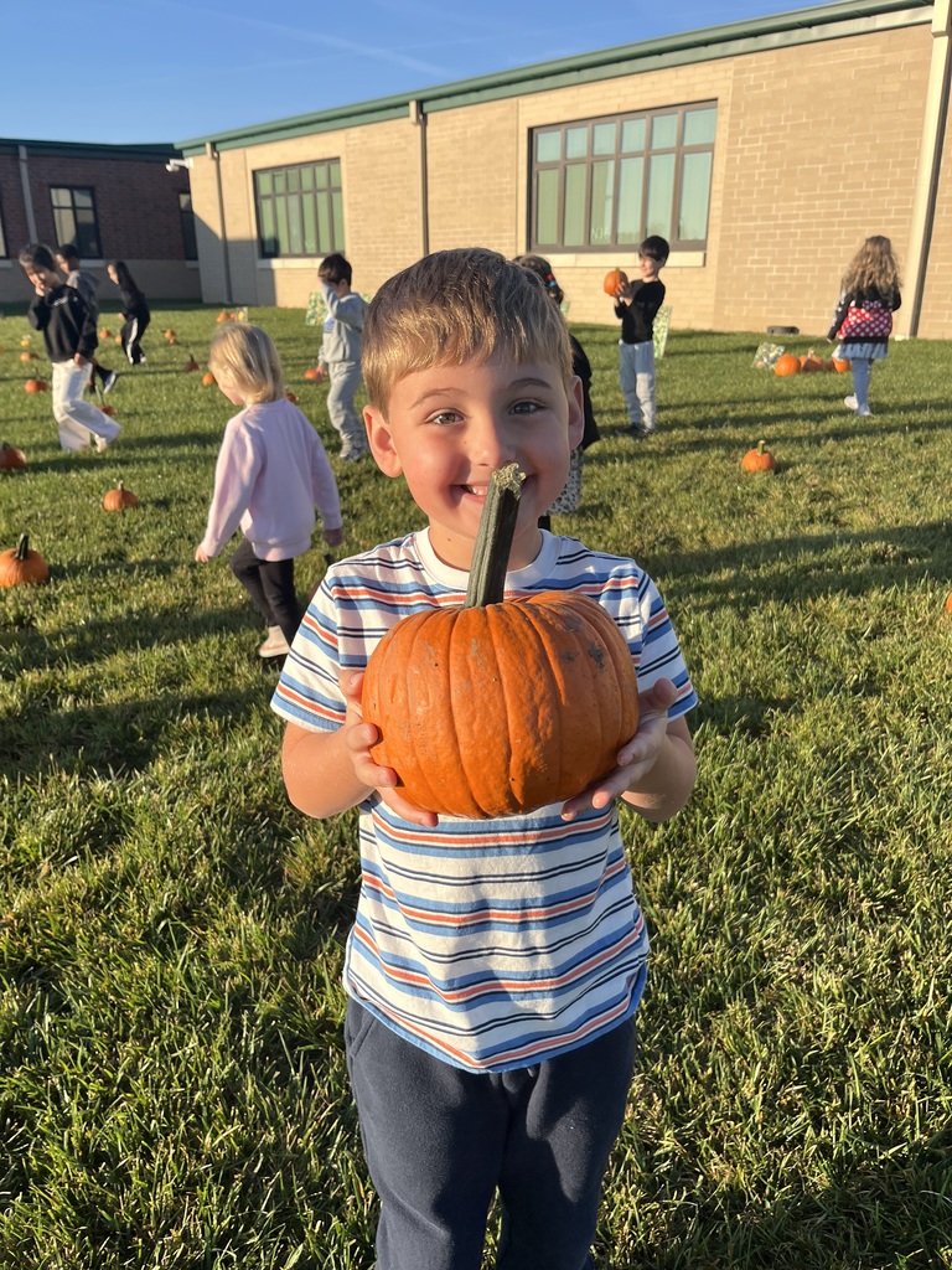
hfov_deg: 53.1
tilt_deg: -22.4
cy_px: 635
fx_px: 953
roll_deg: +0.8
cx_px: 476
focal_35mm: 26
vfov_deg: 67.3
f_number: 1.6
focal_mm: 5.1
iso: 50
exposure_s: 1/1923
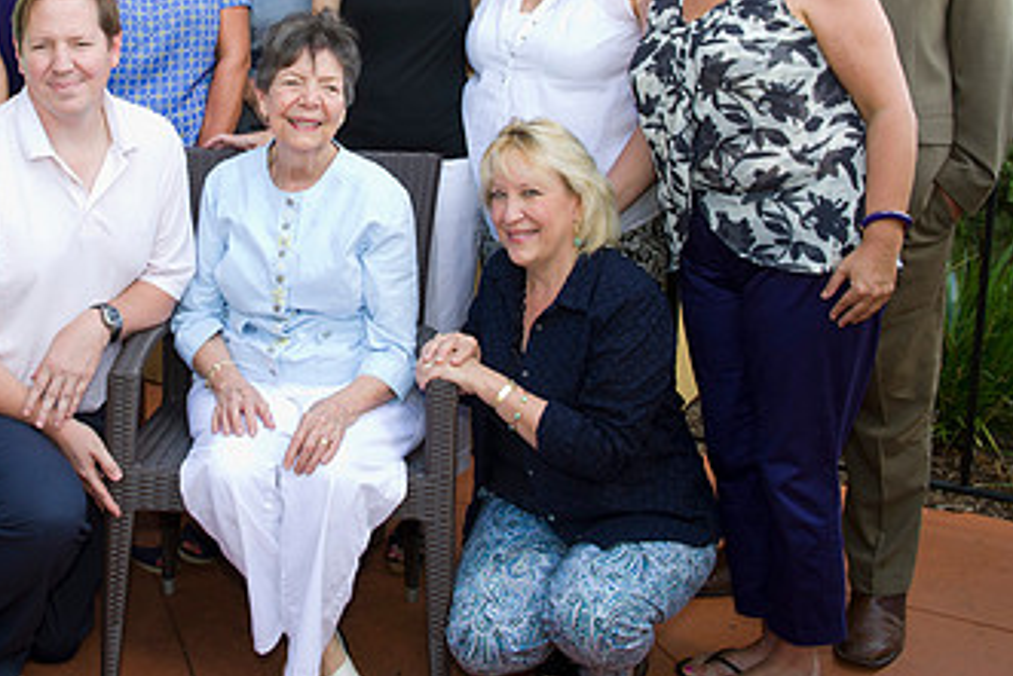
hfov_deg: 39.7
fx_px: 1379
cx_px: 309
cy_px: 92
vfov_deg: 26.8
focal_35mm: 49
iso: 640
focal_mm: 28
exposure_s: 1/200
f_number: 5
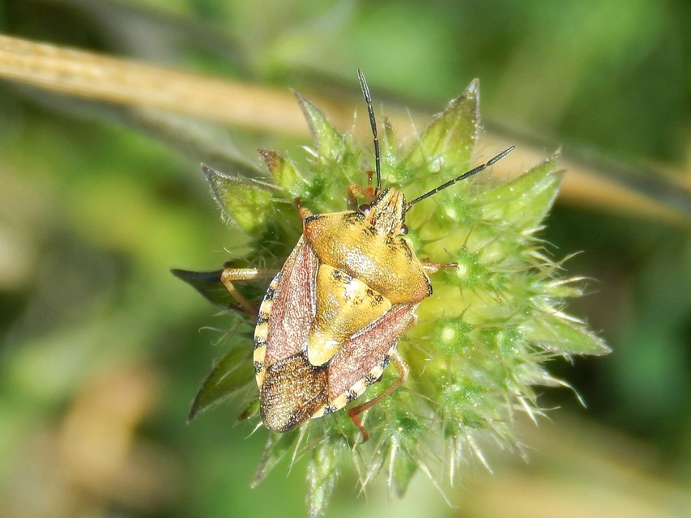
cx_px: 346
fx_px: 3634
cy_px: 259
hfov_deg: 10.9
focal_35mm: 182
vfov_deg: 8.2
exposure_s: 1/400
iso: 125
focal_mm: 32.8
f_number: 5.3
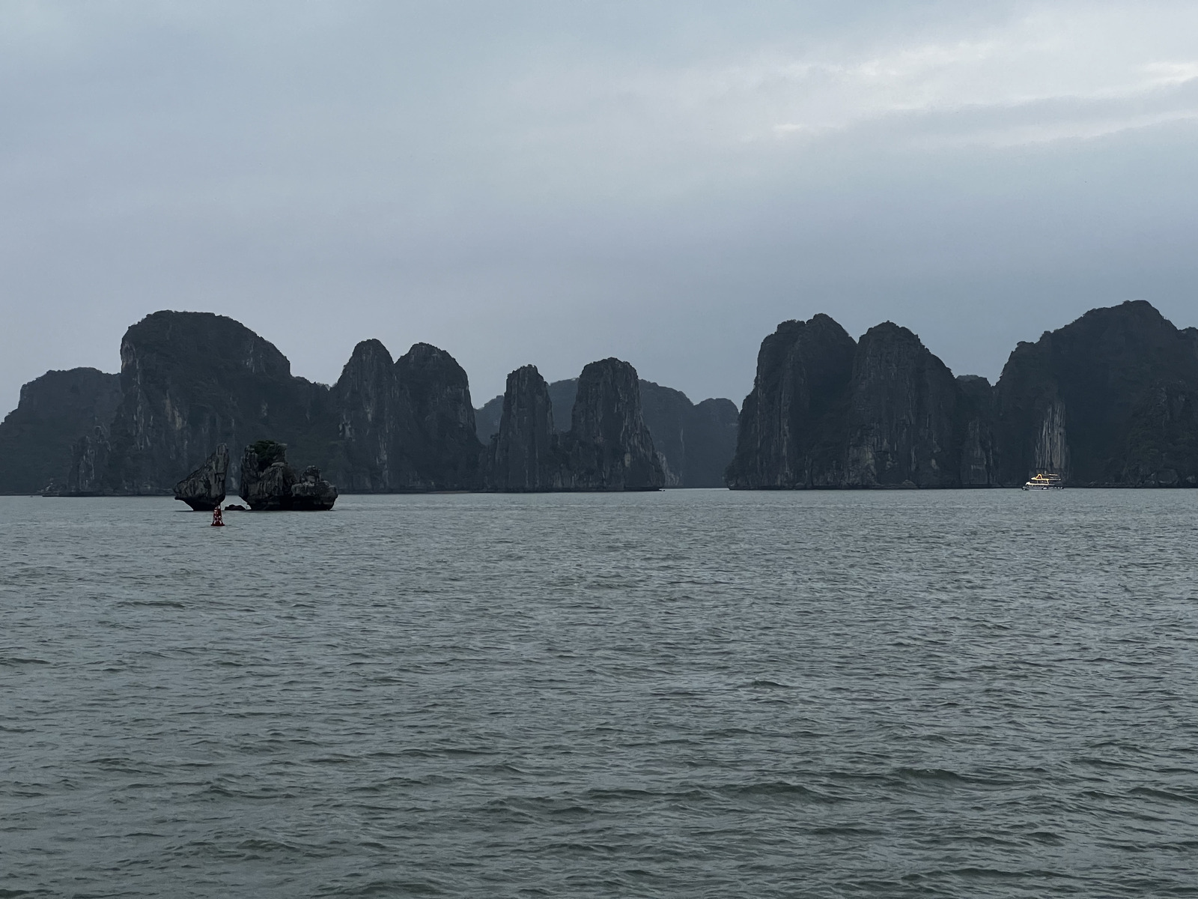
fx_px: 2665
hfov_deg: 25.3
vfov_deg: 19.1
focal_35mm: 77
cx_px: 599
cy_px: 450
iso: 160
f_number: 2.8
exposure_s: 1/99
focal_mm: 9
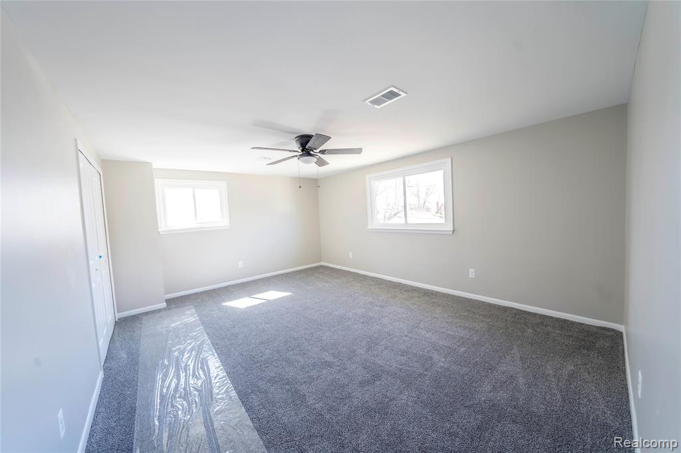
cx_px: 340
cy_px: 226
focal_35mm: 12
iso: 100
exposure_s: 1/13
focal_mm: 12
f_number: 5.6
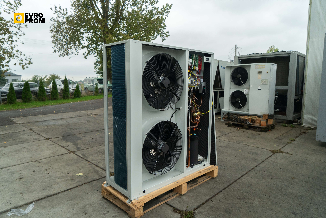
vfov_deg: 53.1
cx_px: 163
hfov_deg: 73.7
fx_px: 217
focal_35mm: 24
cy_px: 109
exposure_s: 1/125
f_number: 4
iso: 800
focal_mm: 24
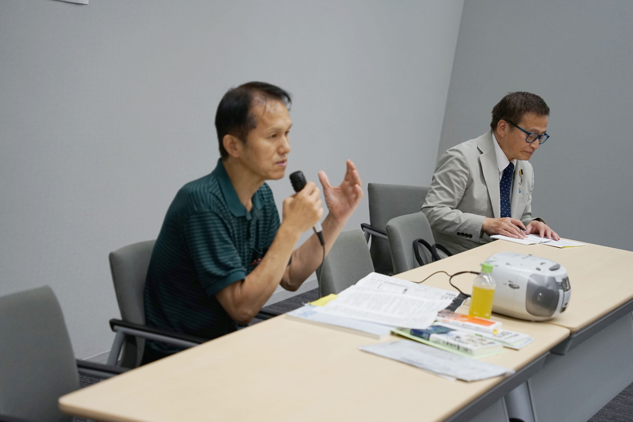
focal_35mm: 93
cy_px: 211
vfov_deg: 14.7
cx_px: 316
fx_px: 1635
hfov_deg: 21.9
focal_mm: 93
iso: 1250
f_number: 4.5
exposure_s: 1/160
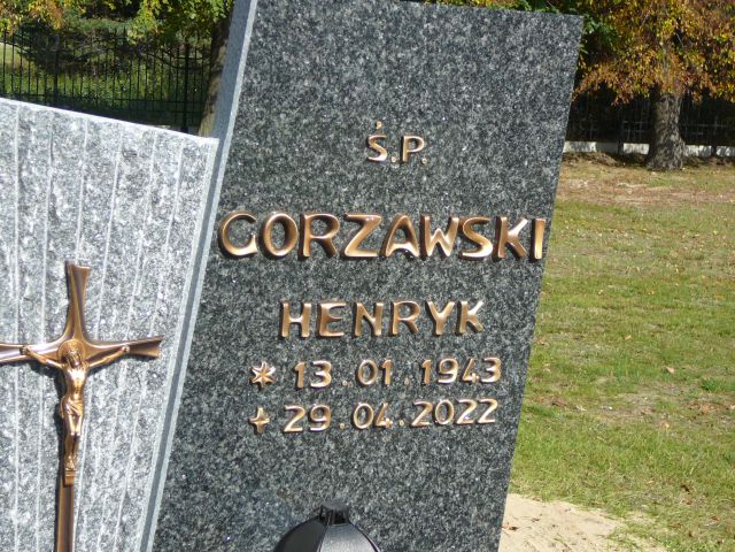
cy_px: 276
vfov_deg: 20.7
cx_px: 368
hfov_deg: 27.4
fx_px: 1508
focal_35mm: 71
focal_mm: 10.5
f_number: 3.7
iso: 80
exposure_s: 1/500
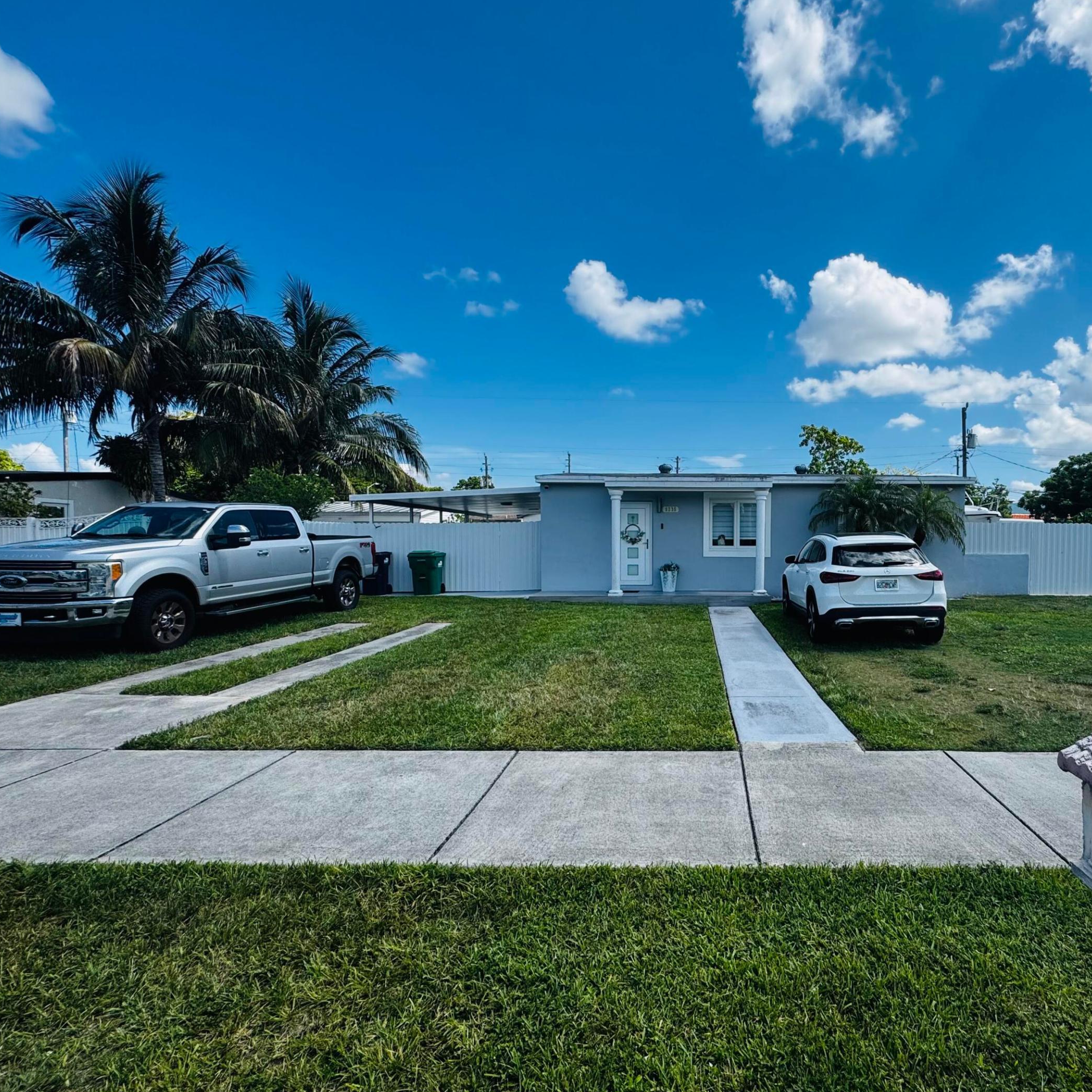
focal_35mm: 17
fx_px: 607
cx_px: 685
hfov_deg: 82.3
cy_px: 562
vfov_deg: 83.9
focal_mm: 2.22
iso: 40
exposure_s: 1/1927
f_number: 2.2
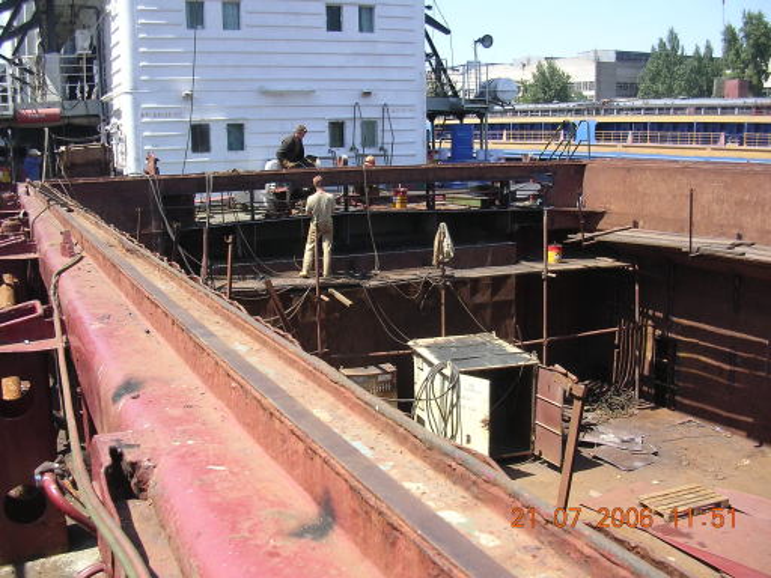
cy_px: 289
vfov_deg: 37.7
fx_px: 846
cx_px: 386
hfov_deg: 49.0
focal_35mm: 38
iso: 100
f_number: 2.8
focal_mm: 5.8
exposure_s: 1/520
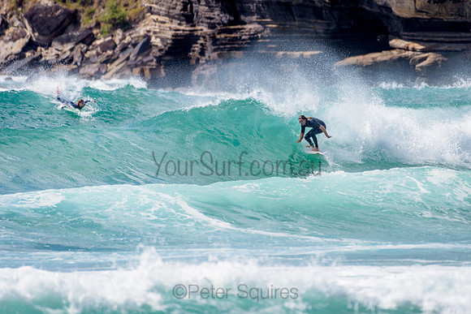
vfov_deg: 2.2
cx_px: 286
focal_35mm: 613
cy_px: 122
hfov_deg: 3.4
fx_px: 8023
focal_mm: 500
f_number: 5.6
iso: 125
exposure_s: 1/2000
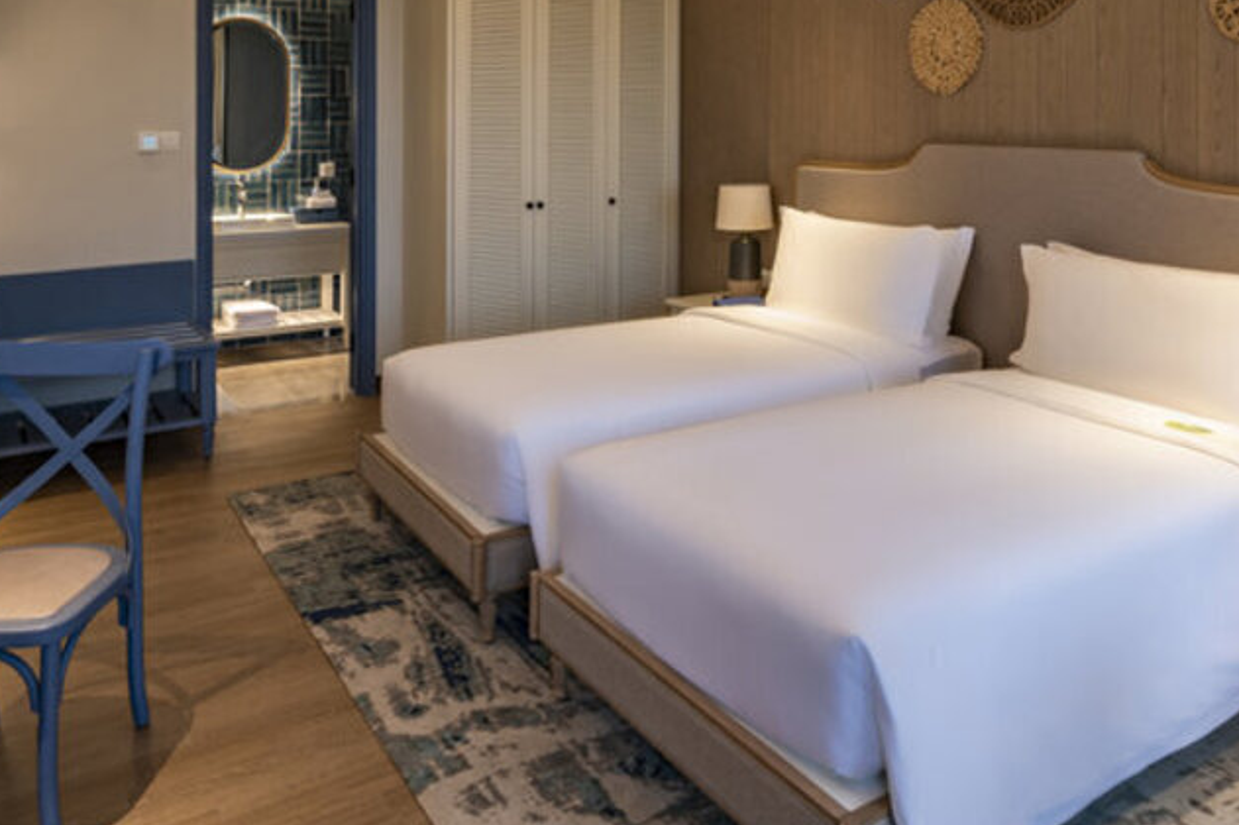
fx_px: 1032
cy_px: 106
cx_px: 702
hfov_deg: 61.7
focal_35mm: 30
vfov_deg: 40.7
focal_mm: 14
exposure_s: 1/2.5
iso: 100
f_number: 10
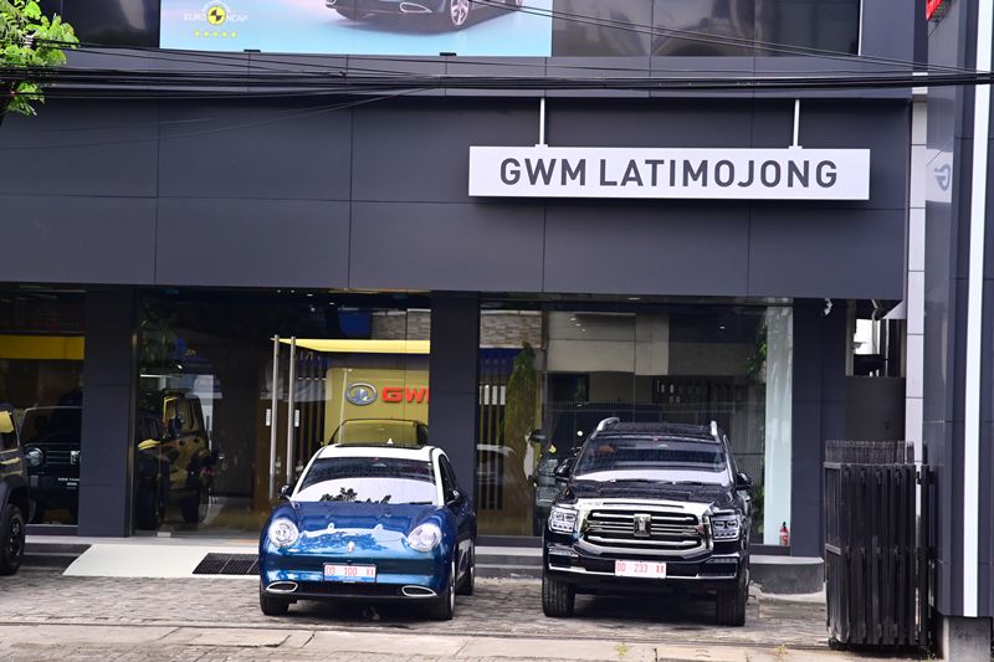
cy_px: 331
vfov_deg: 16.1
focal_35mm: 85
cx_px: 497
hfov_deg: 23.9
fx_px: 2346
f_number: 6.3
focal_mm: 85
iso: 1600
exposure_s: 1/800
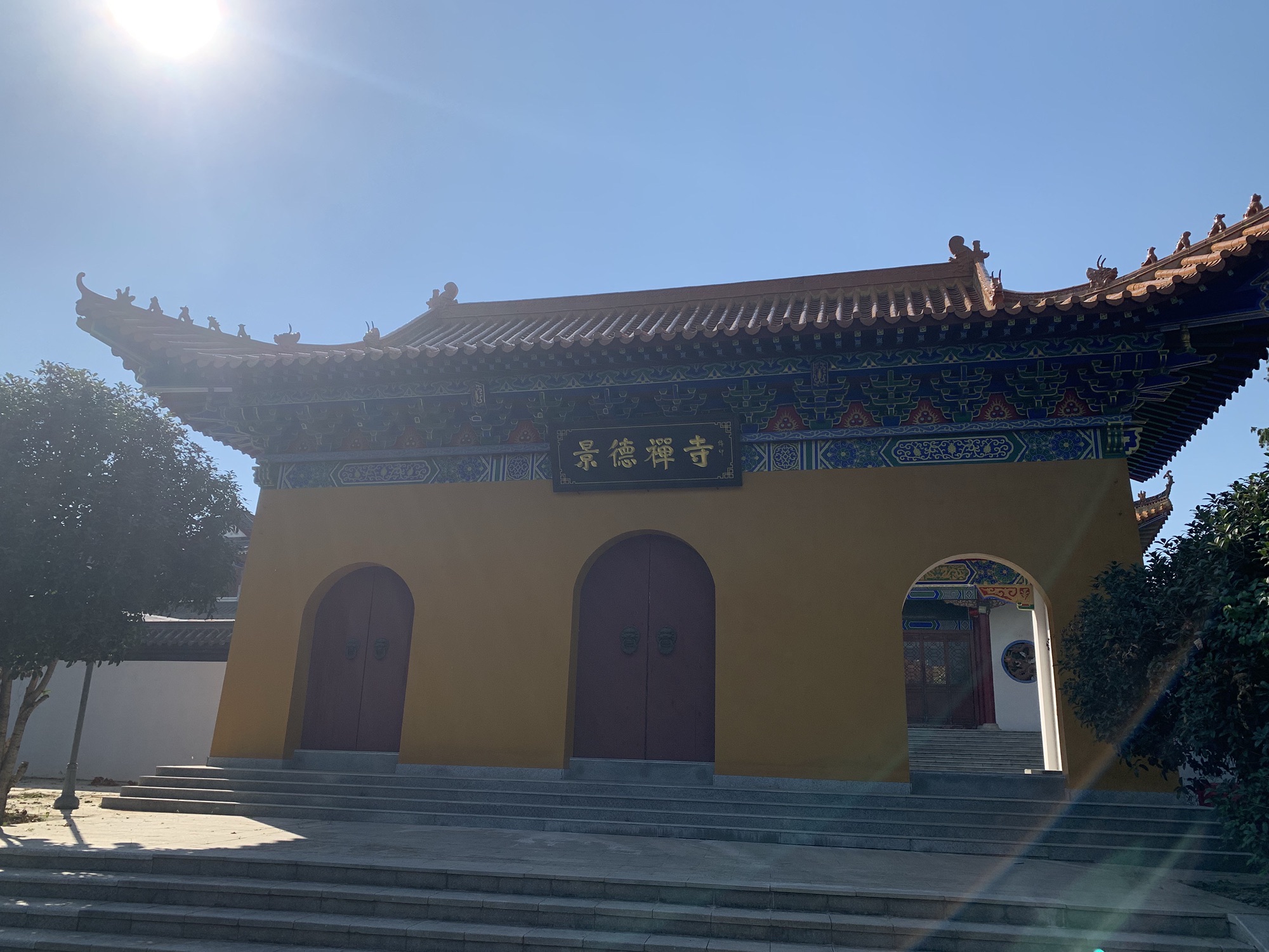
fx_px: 953
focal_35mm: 26
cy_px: 476
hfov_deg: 67.3
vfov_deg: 53.1
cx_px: 634
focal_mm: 4.25
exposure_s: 1/4098
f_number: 1.8
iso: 25
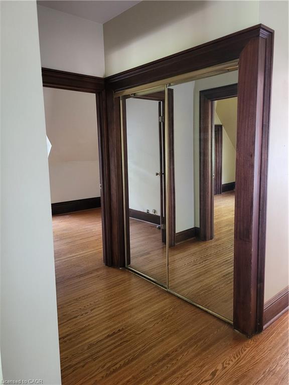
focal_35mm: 26
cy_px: 192
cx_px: 144
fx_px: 289
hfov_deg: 53.1
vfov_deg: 67.3
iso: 640
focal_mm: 5.4
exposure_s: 1/24
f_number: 1.8
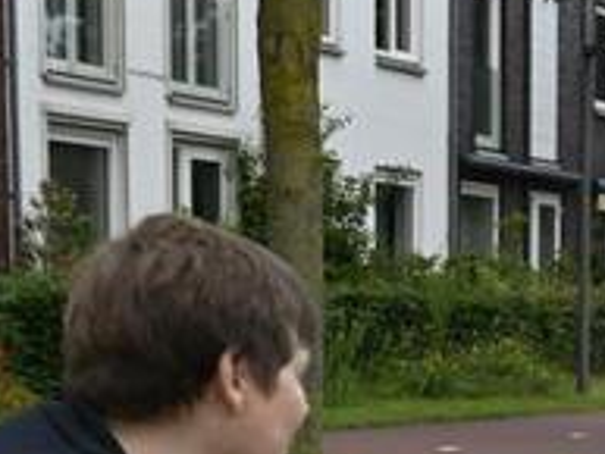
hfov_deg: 10.5
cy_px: 734
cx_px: 1326
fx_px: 2938
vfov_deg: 8.6
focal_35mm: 168
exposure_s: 1/250
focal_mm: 34
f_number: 5.6
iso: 200
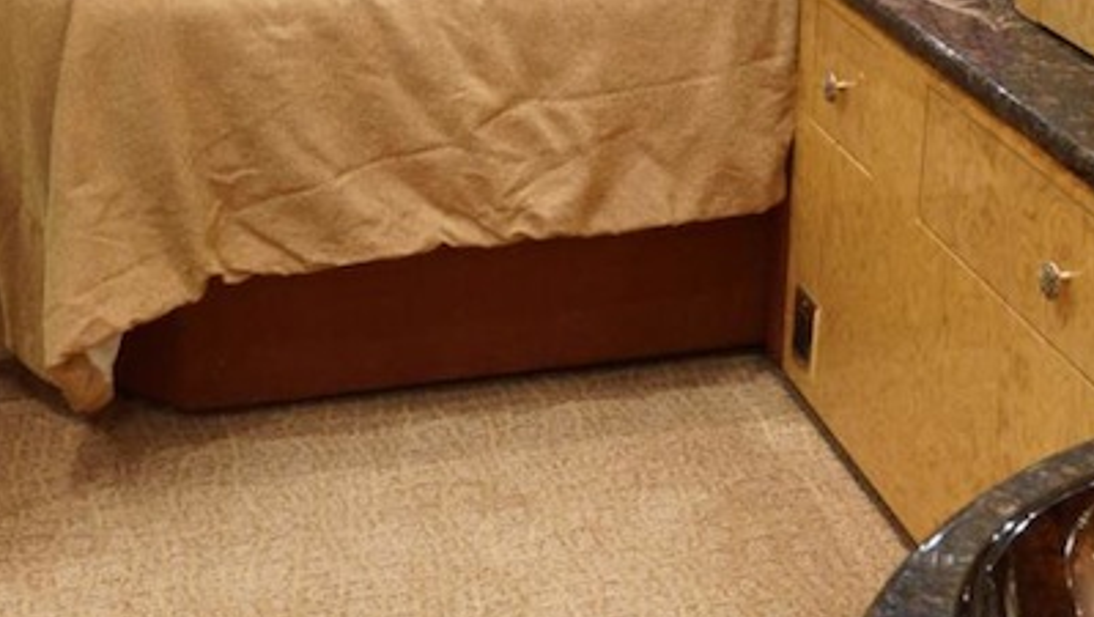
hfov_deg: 33.3
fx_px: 1829
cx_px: 469
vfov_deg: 18.9
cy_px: 115
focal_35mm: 63
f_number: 11
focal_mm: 20
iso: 800
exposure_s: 1.3
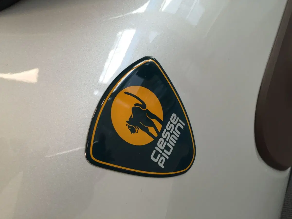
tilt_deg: -42.0
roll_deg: +34.4
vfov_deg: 48.2
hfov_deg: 61.7
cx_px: 146
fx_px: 245
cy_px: 110
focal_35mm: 29
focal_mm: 4.15
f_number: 2.2
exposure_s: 1/50
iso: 32
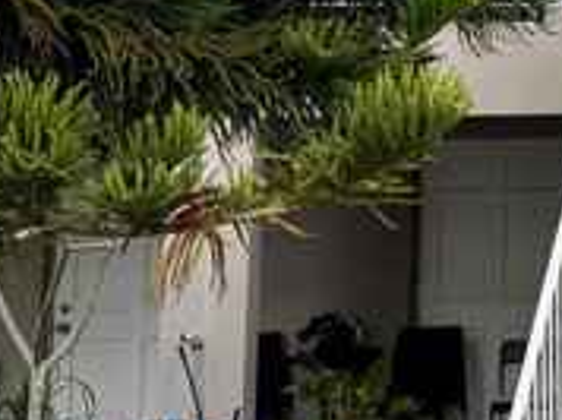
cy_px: -6
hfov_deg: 14.3
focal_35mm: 108
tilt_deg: +5.1
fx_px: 1751
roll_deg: +0.5
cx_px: 1216
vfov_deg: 13.5
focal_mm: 6.76
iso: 80
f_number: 1.78
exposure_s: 1/433
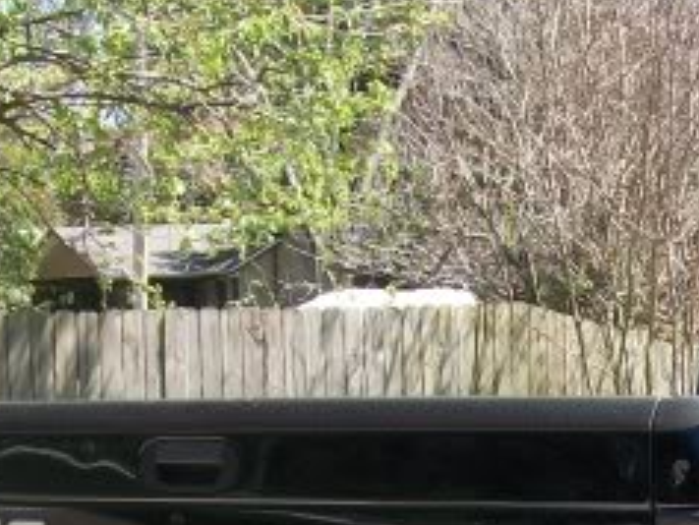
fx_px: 2727
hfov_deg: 14.0
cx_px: 900
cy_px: 708
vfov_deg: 10.7
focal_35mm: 135
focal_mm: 7.1
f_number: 3.2
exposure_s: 1/400
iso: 80
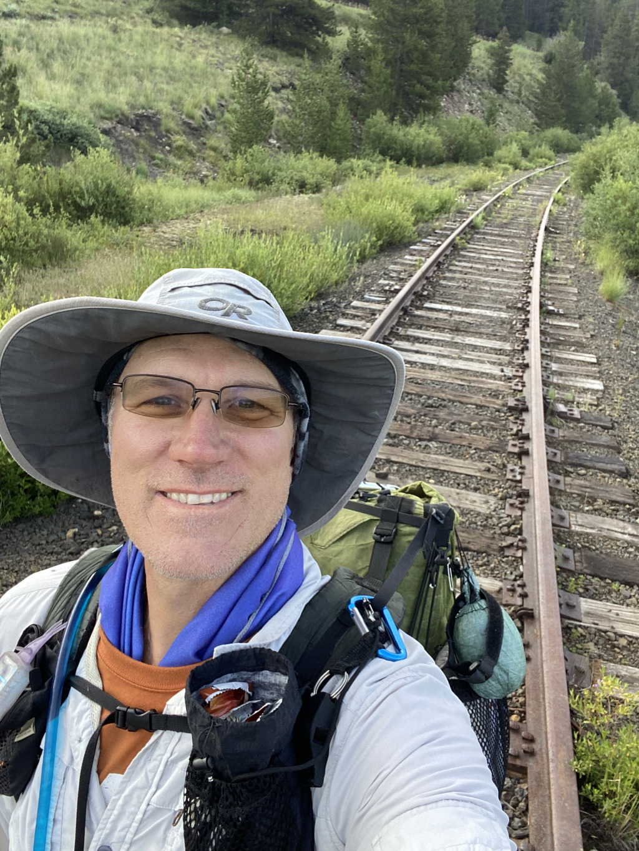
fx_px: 738
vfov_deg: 60.0
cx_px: 320
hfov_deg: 46.8
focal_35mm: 30
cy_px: 426
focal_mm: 2.71
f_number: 2.2
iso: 50
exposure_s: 1/122
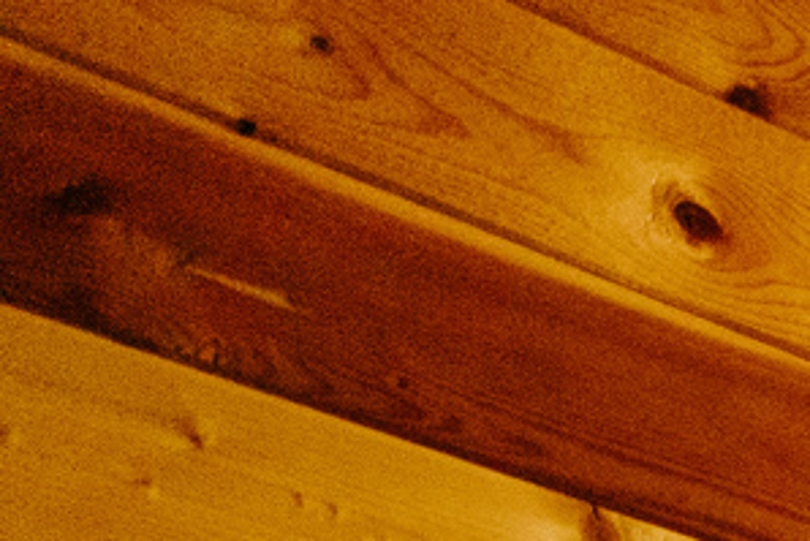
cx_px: 2664
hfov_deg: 10.3
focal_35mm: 110
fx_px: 2476
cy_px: 1562
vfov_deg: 9.8
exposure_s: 1/125
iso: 400
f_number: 2.8
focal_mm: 16
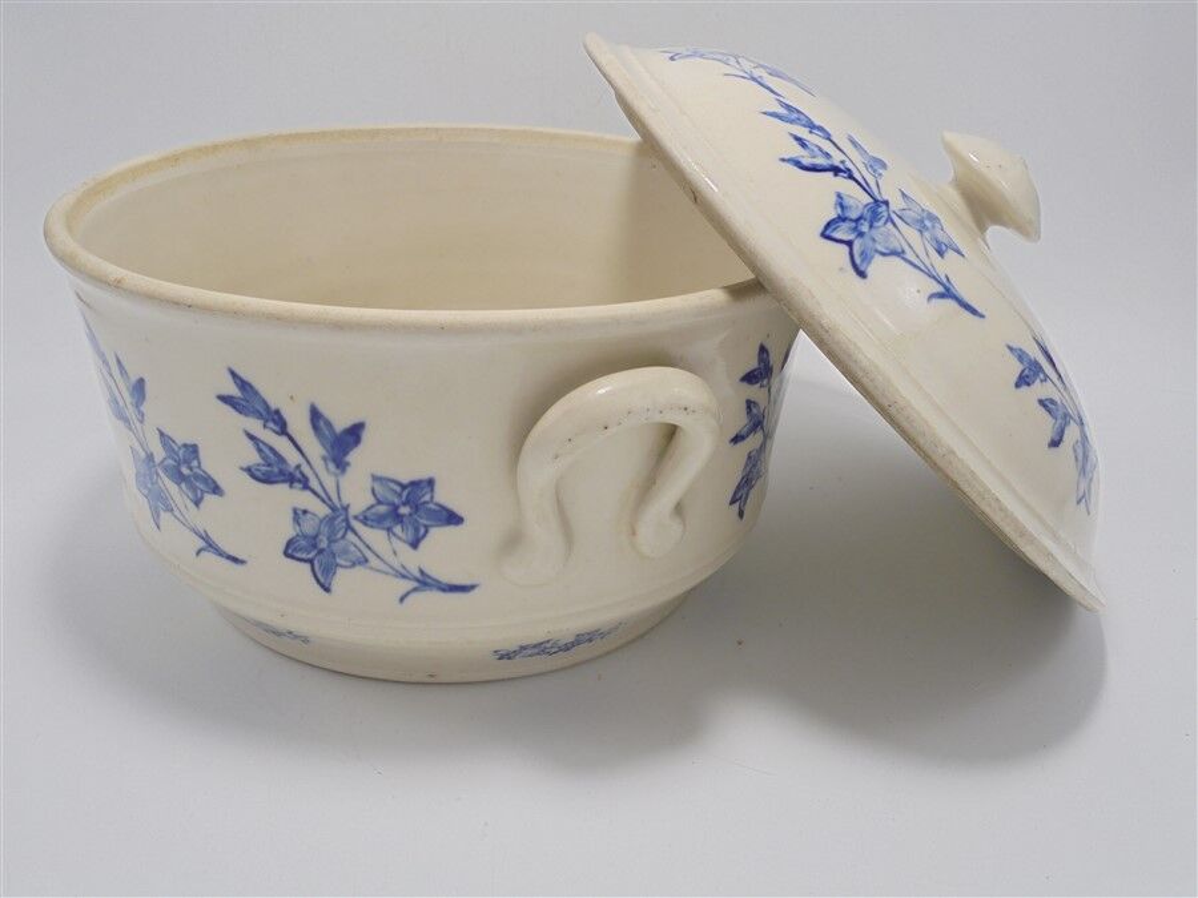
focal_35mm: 34
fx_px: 1177
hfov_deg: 54.0
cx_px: 599
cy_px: 449
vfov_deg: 41.8
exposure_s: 1/60
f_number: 4
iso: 100
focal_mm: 6.1
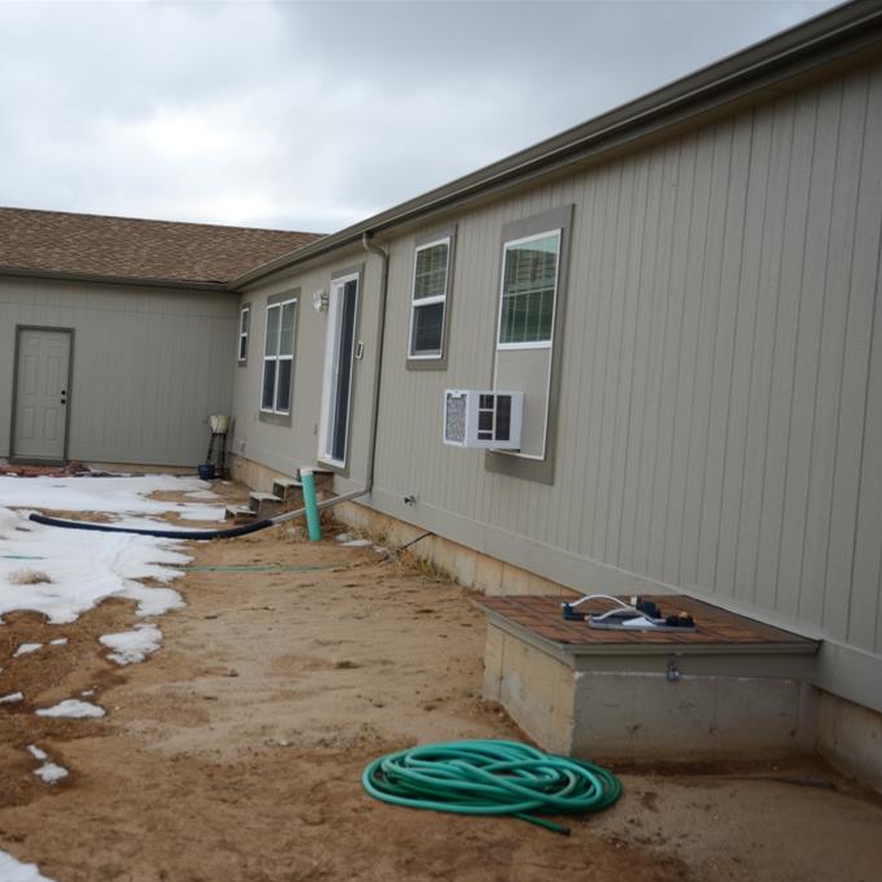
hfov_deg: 31.4
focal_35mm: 54
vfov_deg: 31.6
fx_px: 1557
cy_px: 443
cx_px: 291
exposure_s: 1/320
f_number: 4.5
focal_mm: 42
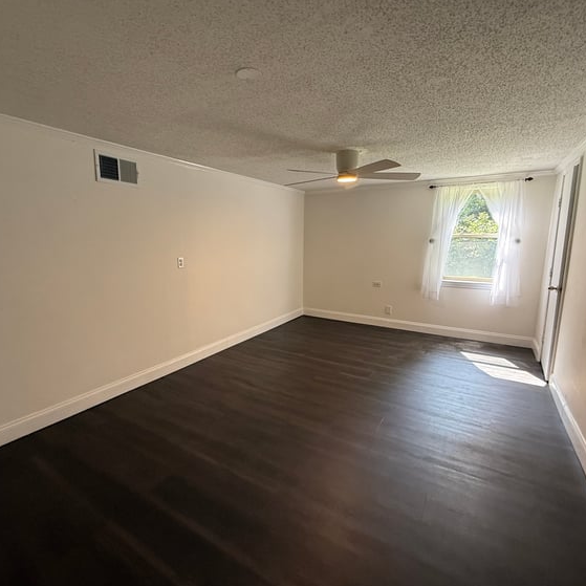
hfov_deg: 83.8
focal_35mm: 17
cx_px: 272
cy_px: 291
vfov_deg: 84.0
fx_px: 326
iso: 200
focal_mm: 2.22
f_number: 2.2
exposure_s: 1/120
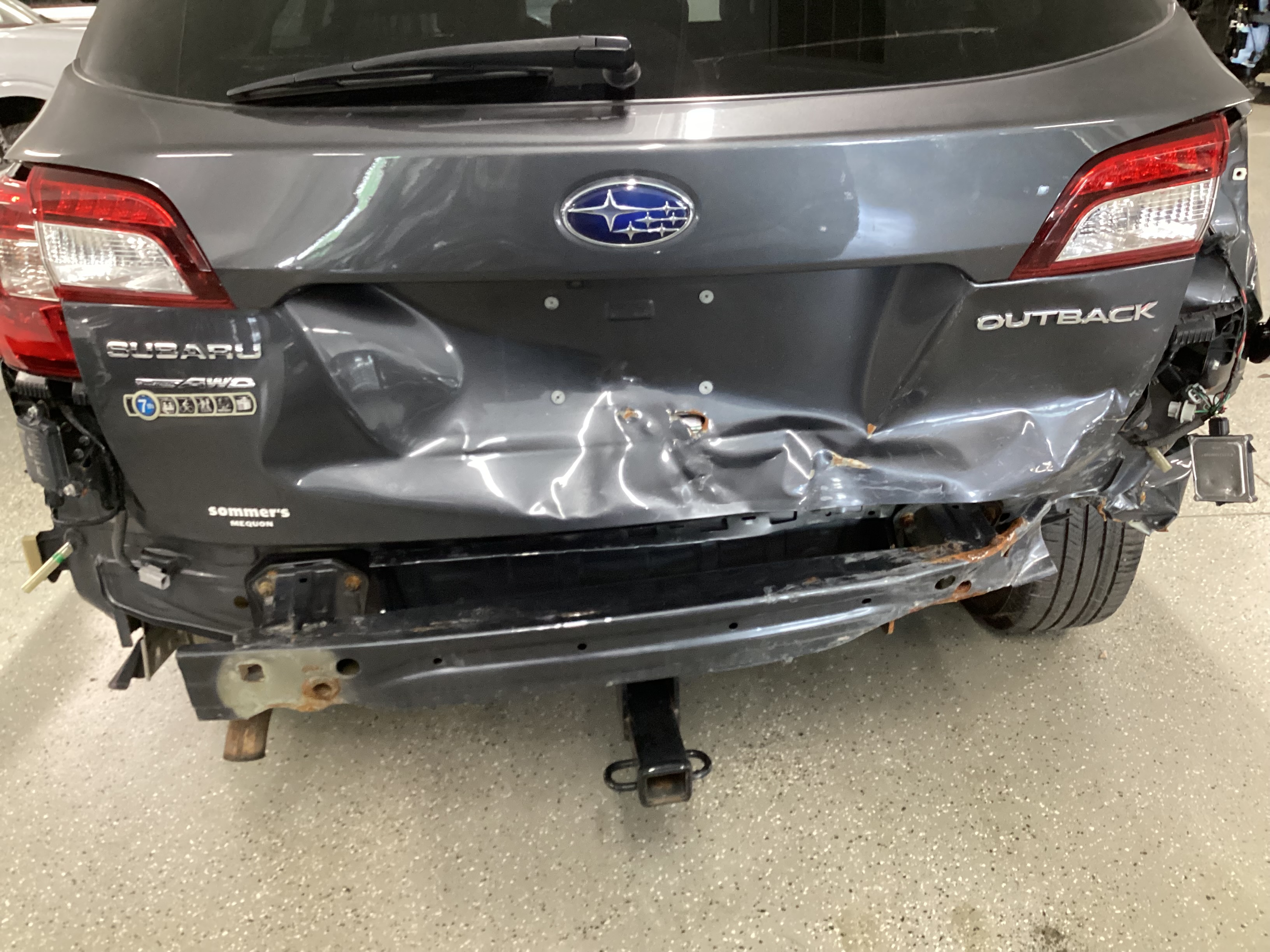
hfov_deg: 58.4
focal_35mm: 31
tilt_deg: -24.7
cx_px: 635
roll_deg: +1.9
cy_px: 476
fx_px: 1137
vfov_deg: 45.4
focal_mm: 3.3
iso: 400
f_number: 2.4
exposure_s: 1/33
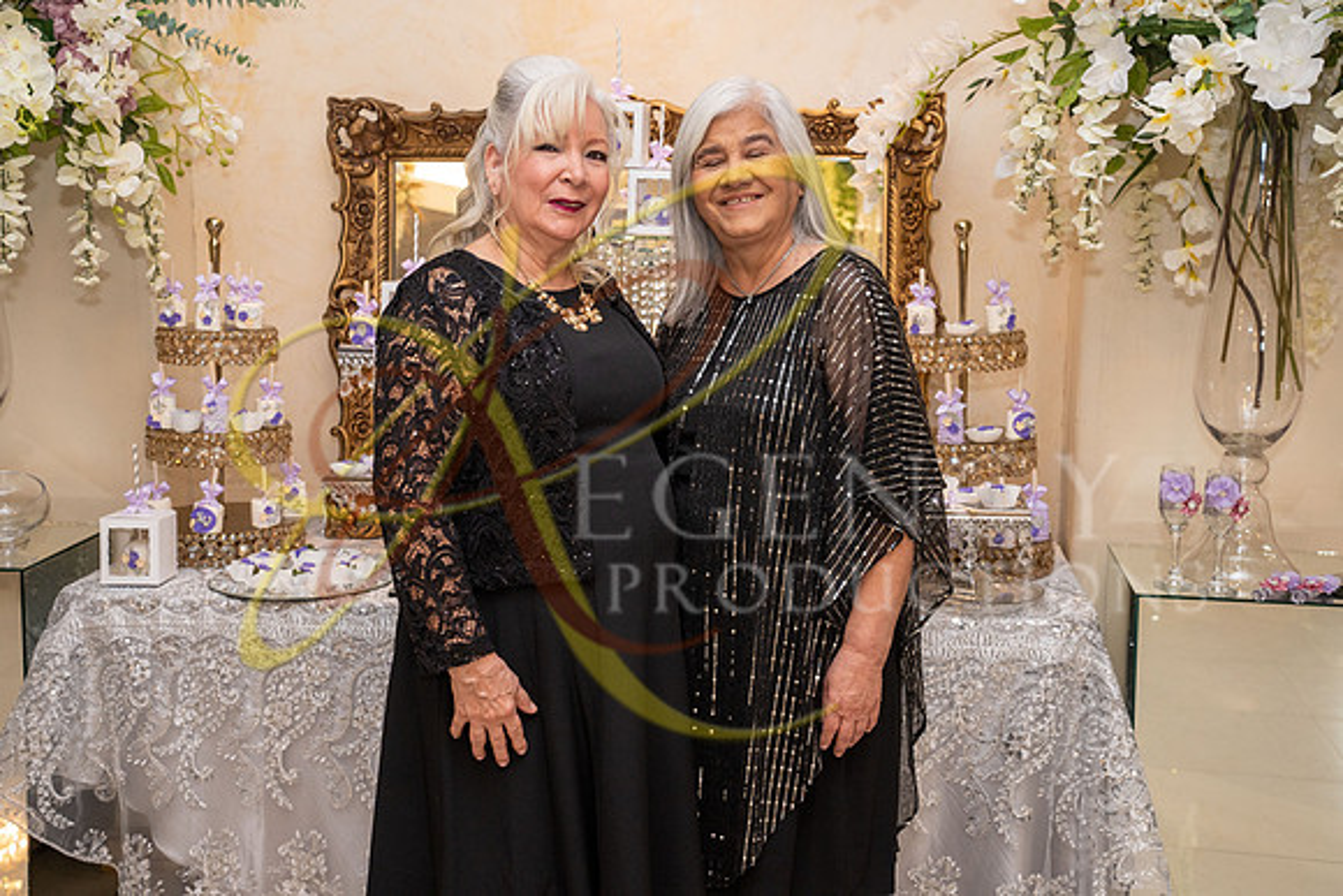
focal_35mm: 44
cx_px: 672
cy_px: 448
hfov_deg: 44.5
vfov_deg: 30.5
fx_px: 1642
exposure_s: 1/125
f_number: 5.6
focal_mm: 44
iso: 3200
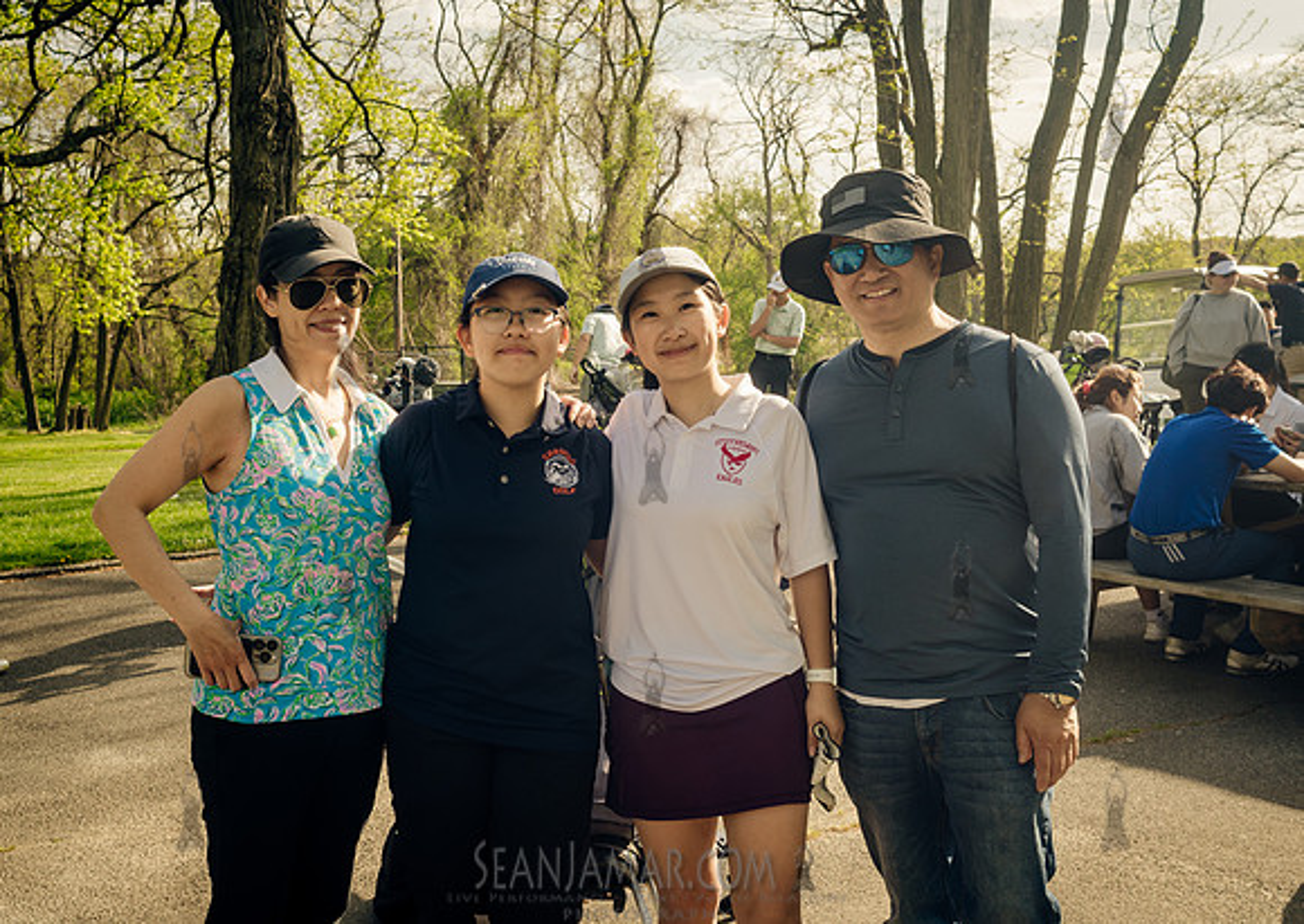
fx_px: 1637
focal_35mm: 44
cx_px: 618
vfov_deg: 31.5
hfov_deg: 43.4
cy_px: 509
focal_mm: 35
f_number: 8
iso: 200
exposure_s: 1/200
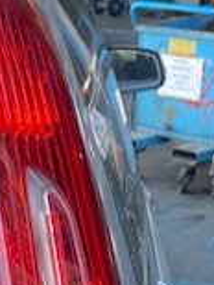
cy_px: 503
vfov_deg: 15.7
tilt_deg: -31.9
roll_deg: +0.3
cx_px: 13
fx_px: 888
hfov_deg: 13.6
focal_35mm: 108
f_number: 1.8
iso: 100
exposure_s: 1/121
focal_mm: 4.25
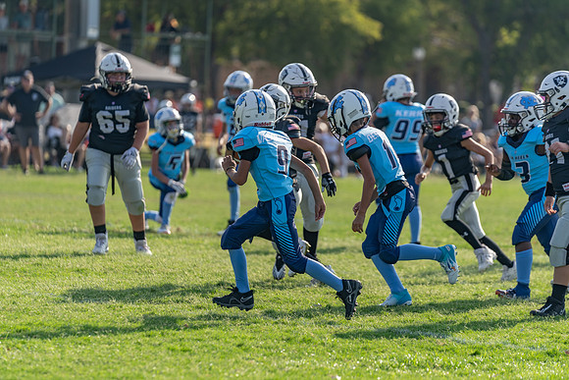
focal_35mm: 200
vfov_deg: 6.9
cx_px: 284
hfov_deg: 10.3
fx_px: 3162
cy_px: 190
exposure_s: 1/1250
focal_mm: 200
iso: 100
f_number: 3.5
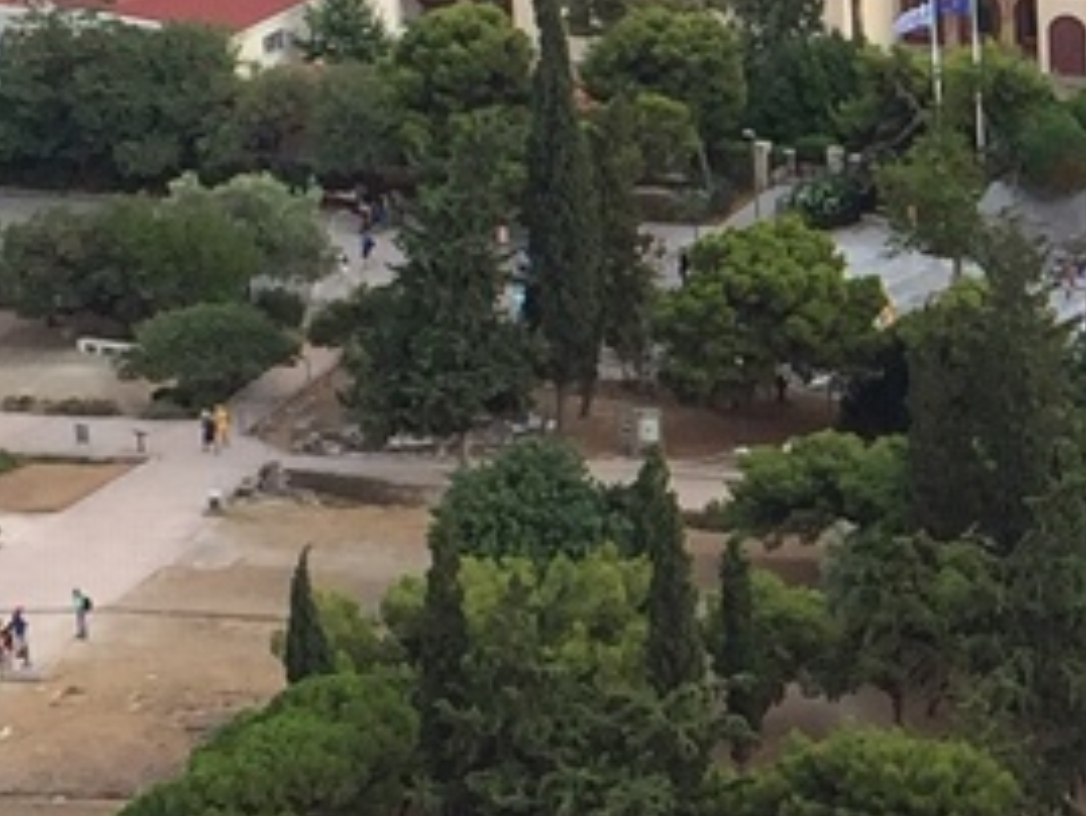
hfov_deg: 10.8
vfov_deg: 8.4
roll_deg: +0.7
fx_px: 5524
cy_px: 473
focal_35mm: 176
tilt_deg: -20.3
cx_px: 1615
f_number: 2.2
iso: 32
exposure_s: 1/879
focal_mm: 4.15
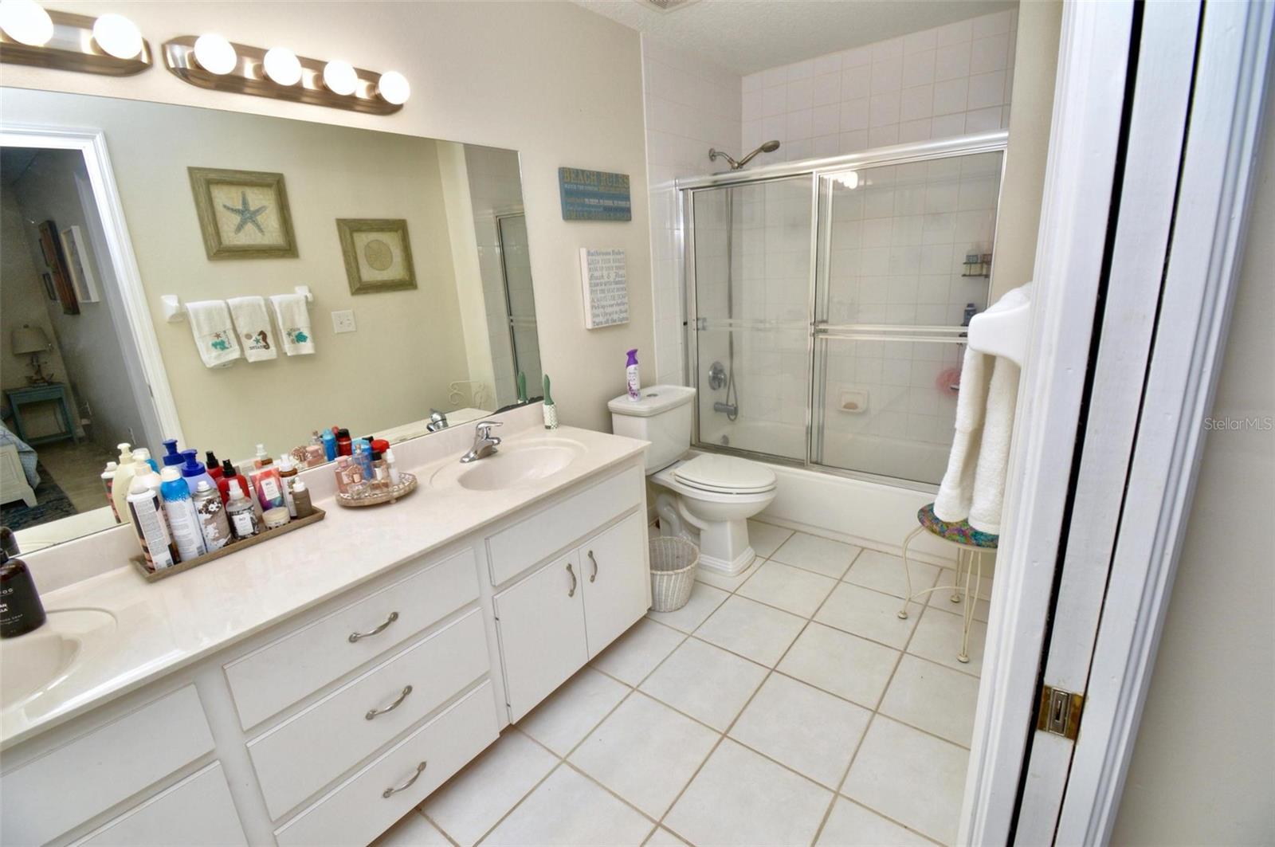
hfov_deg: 100.5
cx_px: 638
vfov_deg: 77.2
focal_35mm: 15
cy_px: 424
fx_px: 531
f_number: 8
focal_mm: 10
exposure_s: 1/60
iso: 560
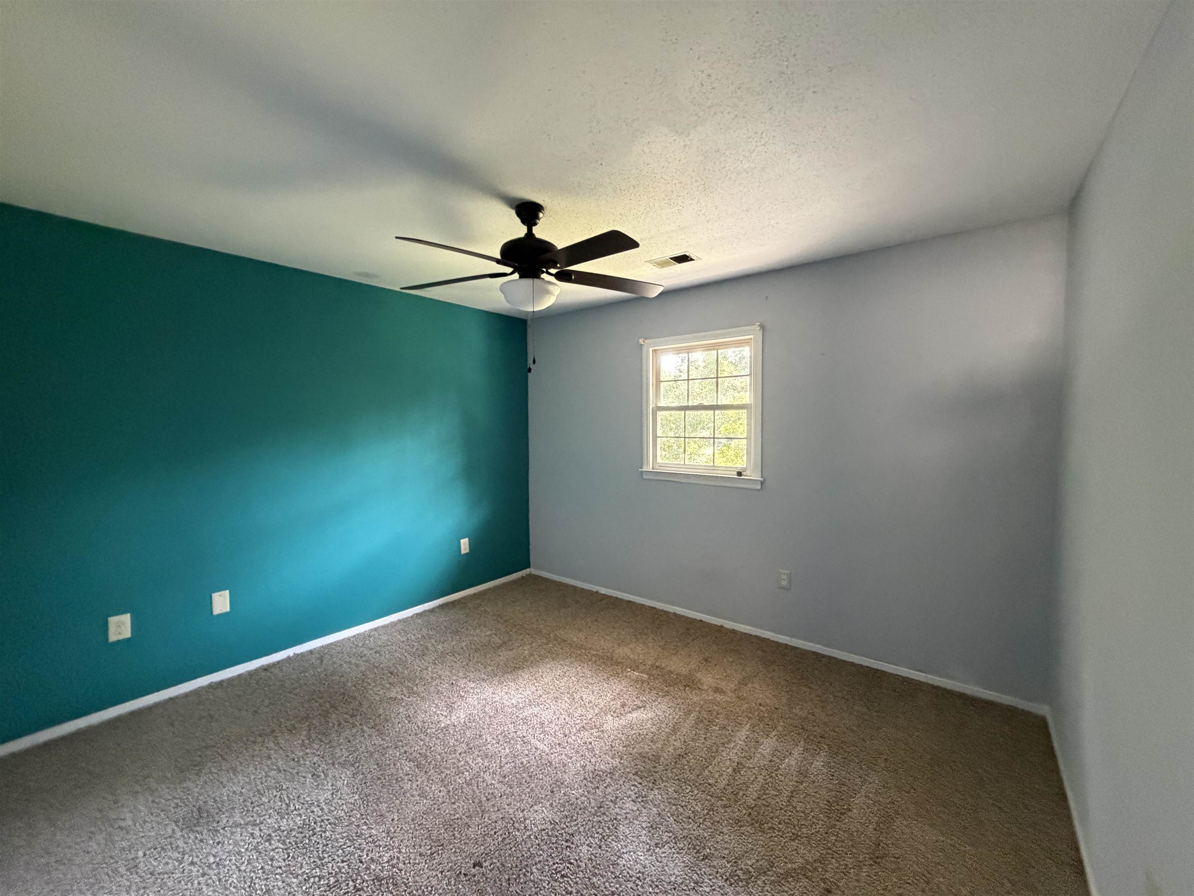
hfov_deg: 102.1
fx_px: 483
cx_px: 597
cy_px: 448
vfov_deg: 85.7
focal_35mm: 14
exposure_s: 1/60
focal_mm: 2.22
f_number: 2.2
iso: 640
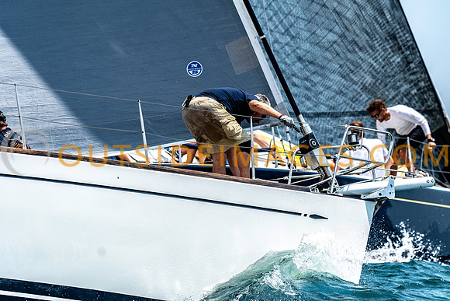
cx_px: 225
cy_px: 150
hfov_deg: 4.6
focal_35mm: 450
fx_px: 5626
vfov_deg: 3.1
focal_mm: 300
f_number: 5.6
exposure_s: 1/3200
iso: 320
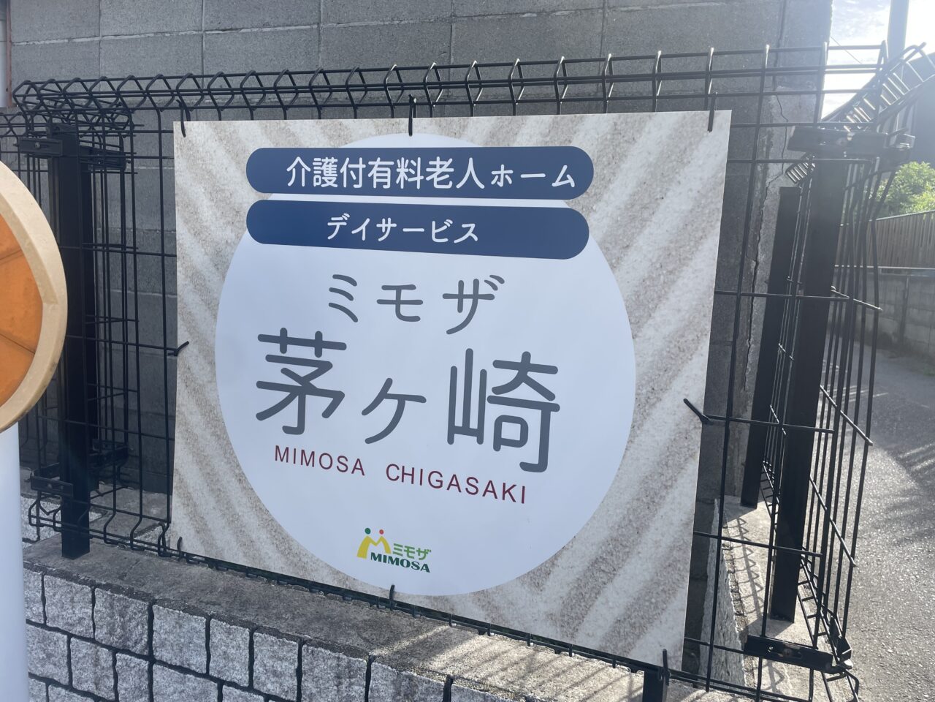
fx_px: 702
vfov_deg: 53.1
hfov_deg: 67.3
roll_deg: -3.5
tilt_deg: -7.5
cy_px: 351
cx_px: 468
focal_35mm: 26
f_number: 1.6
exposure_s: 1/1261
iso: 32
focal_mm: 4.2
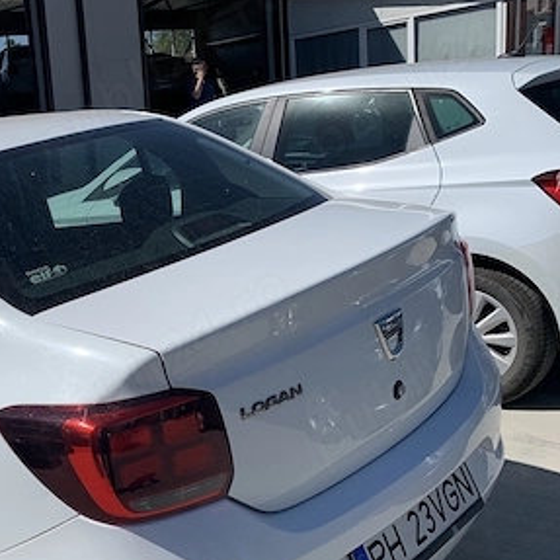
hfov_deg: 32.9
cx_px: 23
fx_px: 879
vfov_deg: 34.9
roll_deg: +7.1
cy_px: 388
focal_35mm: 48
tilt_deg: -13.5
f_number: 1.8
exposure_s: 1/4464
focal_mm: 4.25
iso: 25
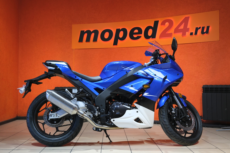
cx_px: 115
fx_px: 294
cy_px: 76
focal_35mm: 46
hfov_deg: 42.7
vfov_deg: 29.2
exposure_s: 1/100
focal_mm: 30.8
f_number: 4
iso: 1250
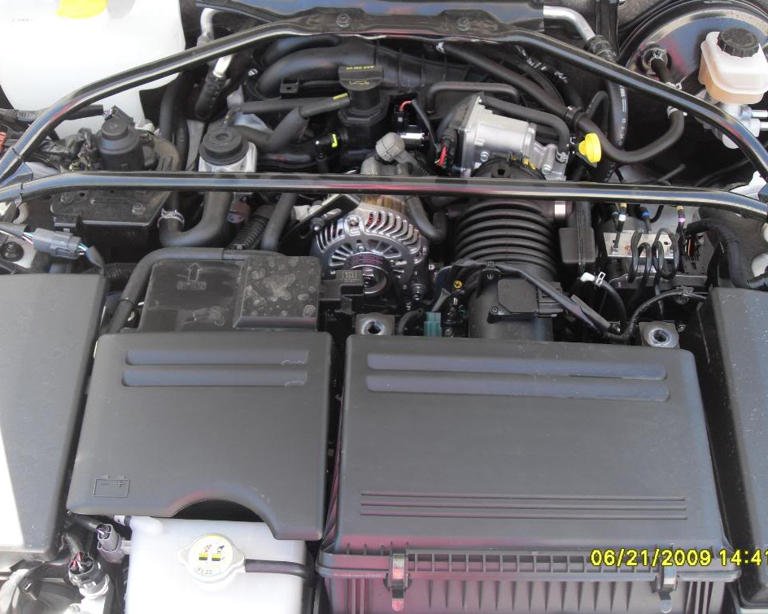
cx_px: 408
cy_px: 307
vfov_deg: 41.1
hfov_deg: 50.3
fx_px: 818
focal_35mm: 36
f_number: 2.8
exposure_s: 1/90
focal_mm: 6.3
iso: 100
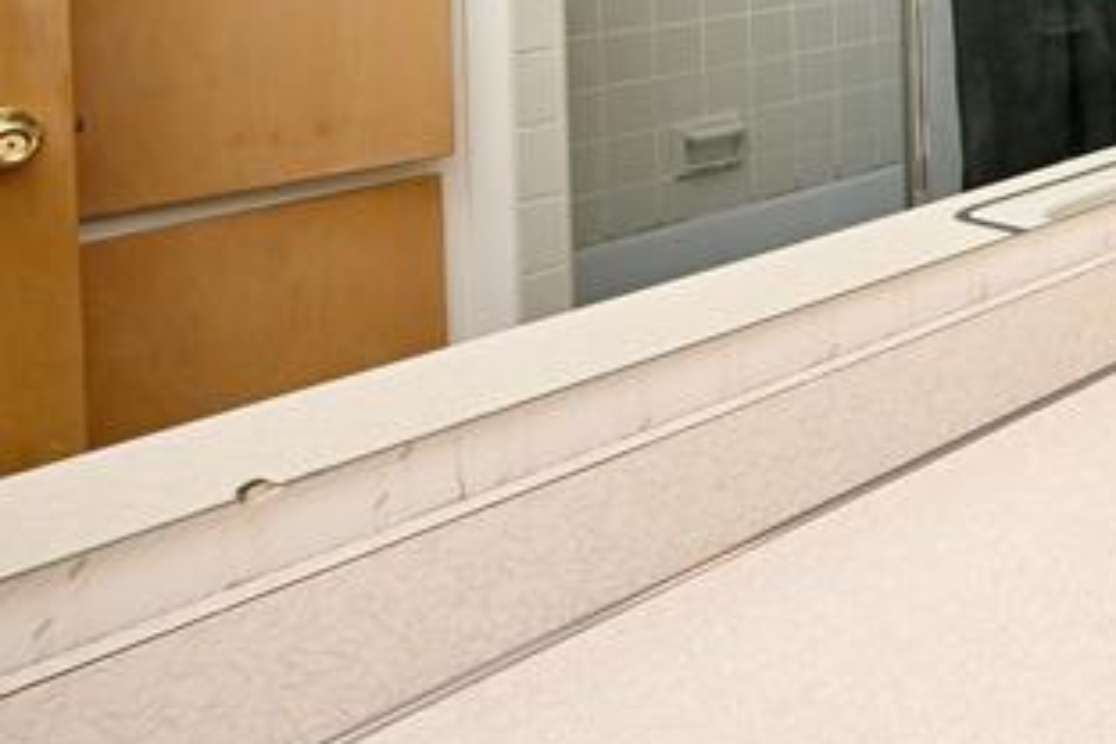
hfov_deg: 31.7
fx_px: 1426
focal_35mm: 46
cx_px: 1481
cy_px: -193
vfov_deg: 25.6
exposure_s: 1/60
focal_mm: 14
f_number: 9
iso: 320
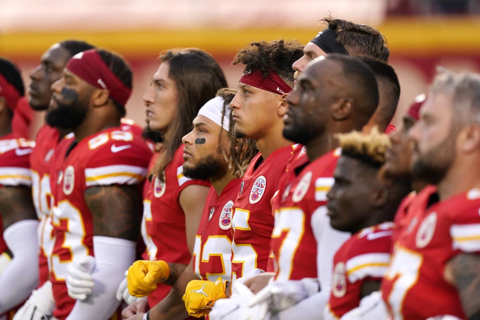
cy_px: 160
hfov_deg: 3.4
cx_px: 240
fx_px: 7999
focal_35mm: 600
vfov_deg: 2.3
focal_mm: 600
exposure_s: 1/1600
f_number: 4
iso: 2000
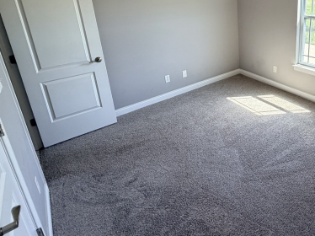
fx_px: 227
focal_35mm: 25
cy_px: 54
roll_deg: +1.7
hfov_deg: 64.0
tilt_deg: -15.6
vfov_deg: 52.0
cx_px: 247
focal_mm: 2.22
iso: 125
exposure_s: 1/120
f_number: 2.2
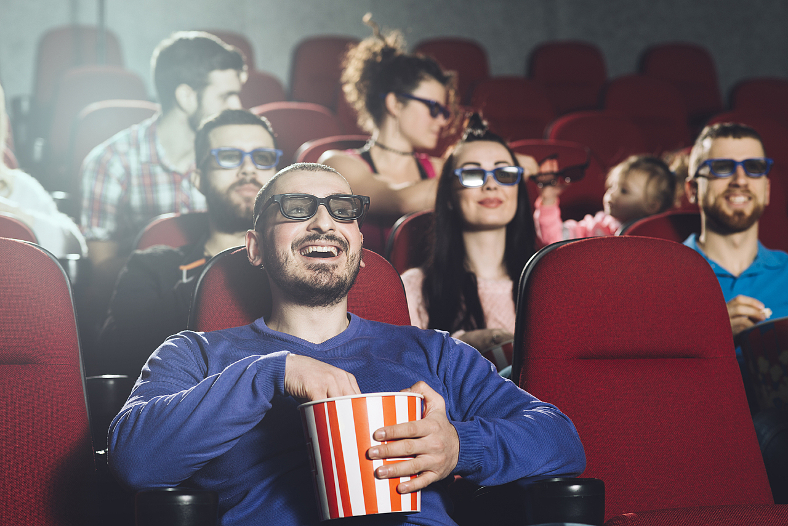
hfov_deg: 23.9
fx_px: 1861
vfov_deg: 16.1
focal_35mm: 85
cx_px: 394
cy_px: 263
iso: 400
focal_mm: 85
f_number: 4
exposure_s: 1/160
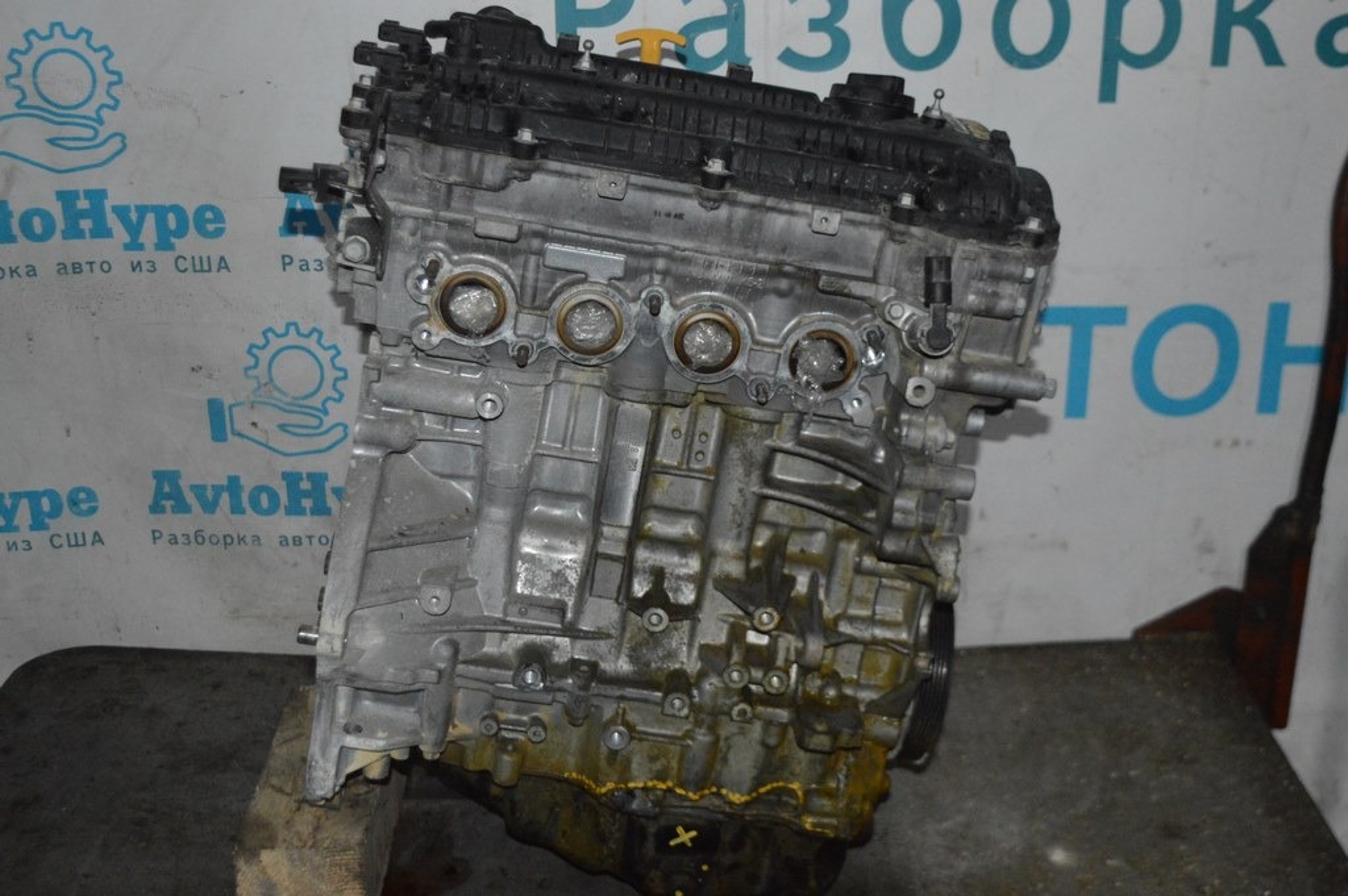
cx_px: 674
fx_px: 1740
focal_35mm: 46
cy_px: 448
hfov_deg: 42.4
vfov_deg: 28.9
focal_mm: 31
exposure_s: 1/60
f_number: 4.2
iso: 3200
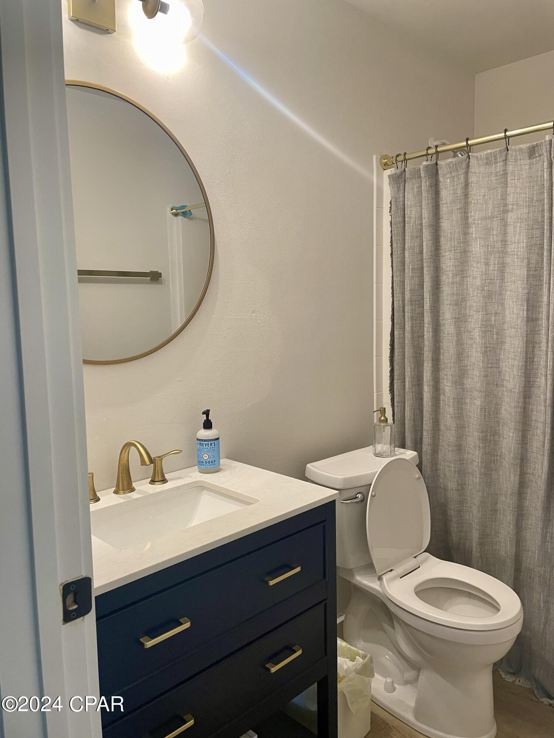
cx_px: 277
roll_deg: +1.8
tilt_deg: -5.2
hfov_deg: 53.1
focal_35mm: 26
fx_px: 555
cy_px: 369
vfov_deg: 67.3
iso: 125
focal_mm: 4.2
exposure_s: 1/60
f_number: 1.6
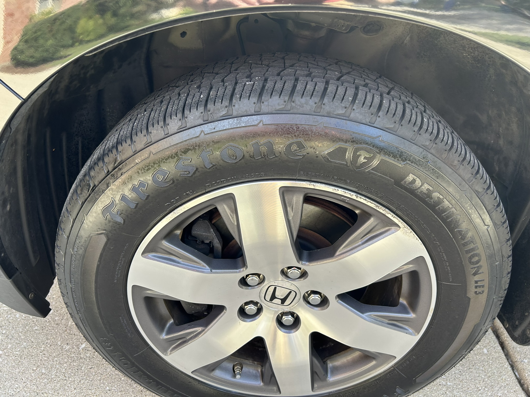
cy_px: 198
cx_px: 265
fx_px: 398
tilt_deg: -35.3
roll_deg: -0.6
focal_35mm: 26
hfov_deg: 67.3
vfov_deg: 53.1
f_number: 1.5
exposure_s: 1/183
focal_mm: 5.7
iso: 40
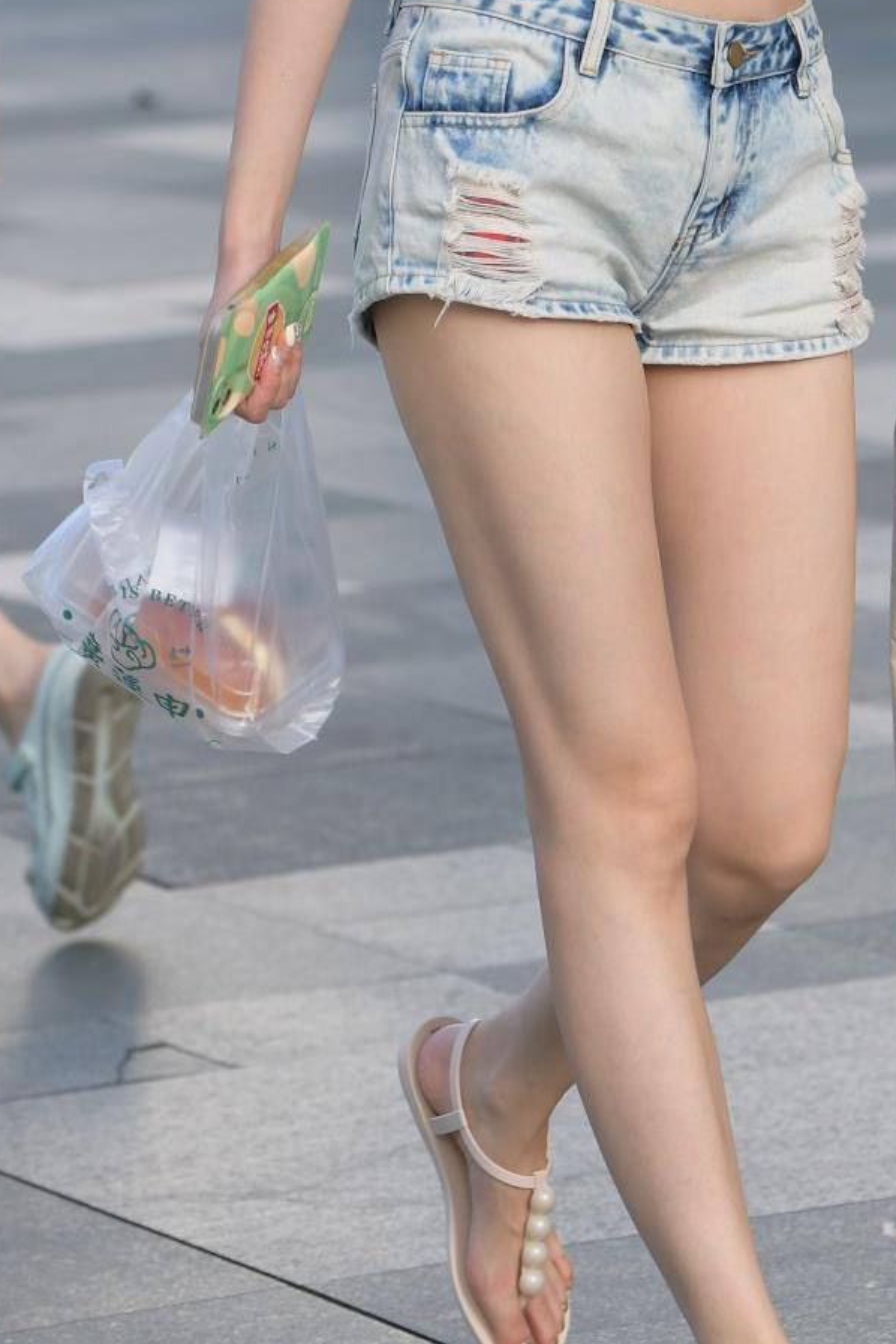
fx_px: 11535
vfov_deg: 6.6
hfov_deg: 4.4
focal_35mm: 309
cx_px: 690
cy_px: 36
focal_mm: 112
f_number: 4.5
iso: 320
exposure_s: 1/640
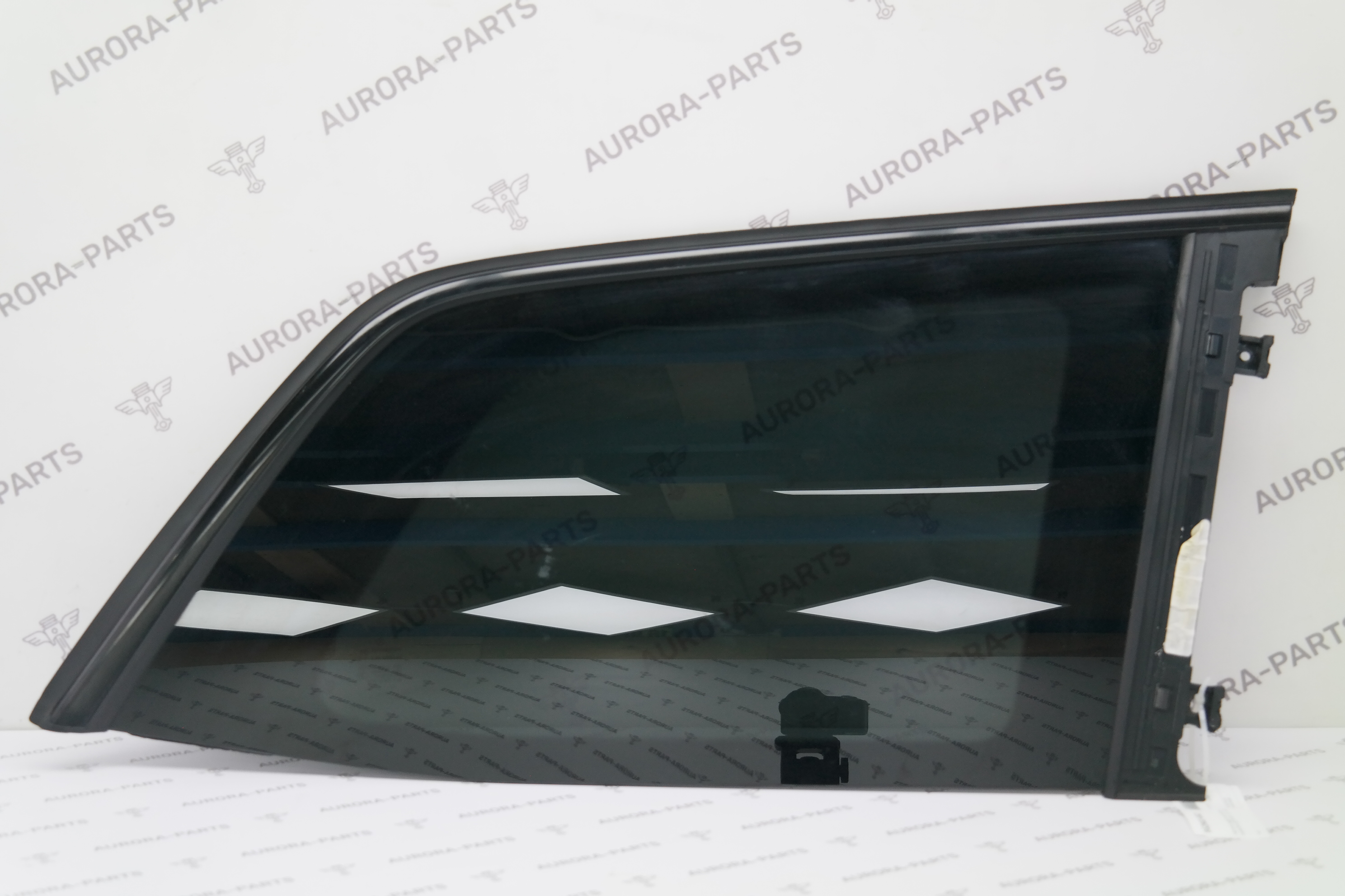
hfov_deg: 32.9
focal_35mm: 61
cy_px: 448
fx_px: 2279
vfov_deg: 22.3
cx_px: 672
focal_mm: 40
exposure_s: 1/60
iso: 400
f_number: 5
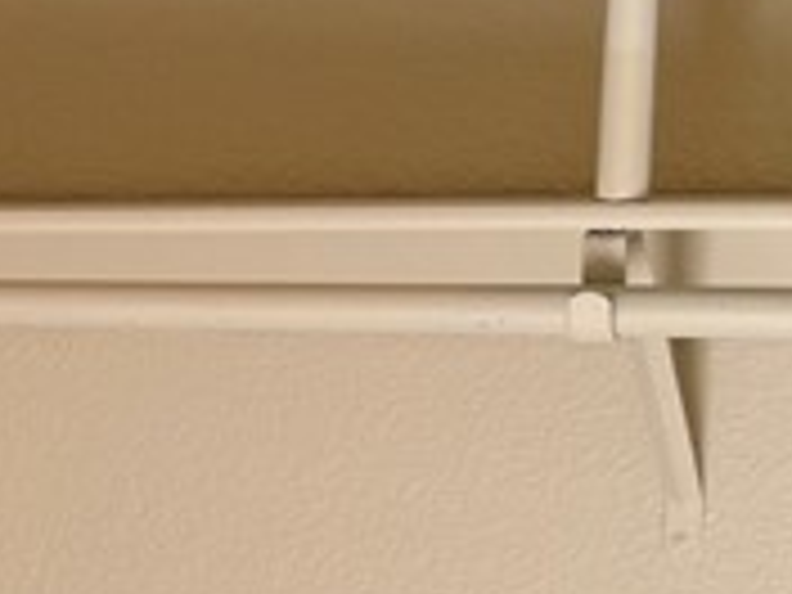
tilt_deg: -6.4
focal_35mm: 140
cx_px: -540
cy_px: 657
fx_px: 3203
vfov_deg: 10.5
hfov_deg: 13.0
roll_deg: +0.1
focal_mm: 6.76
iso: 100
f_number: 1.78
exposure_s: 1/121
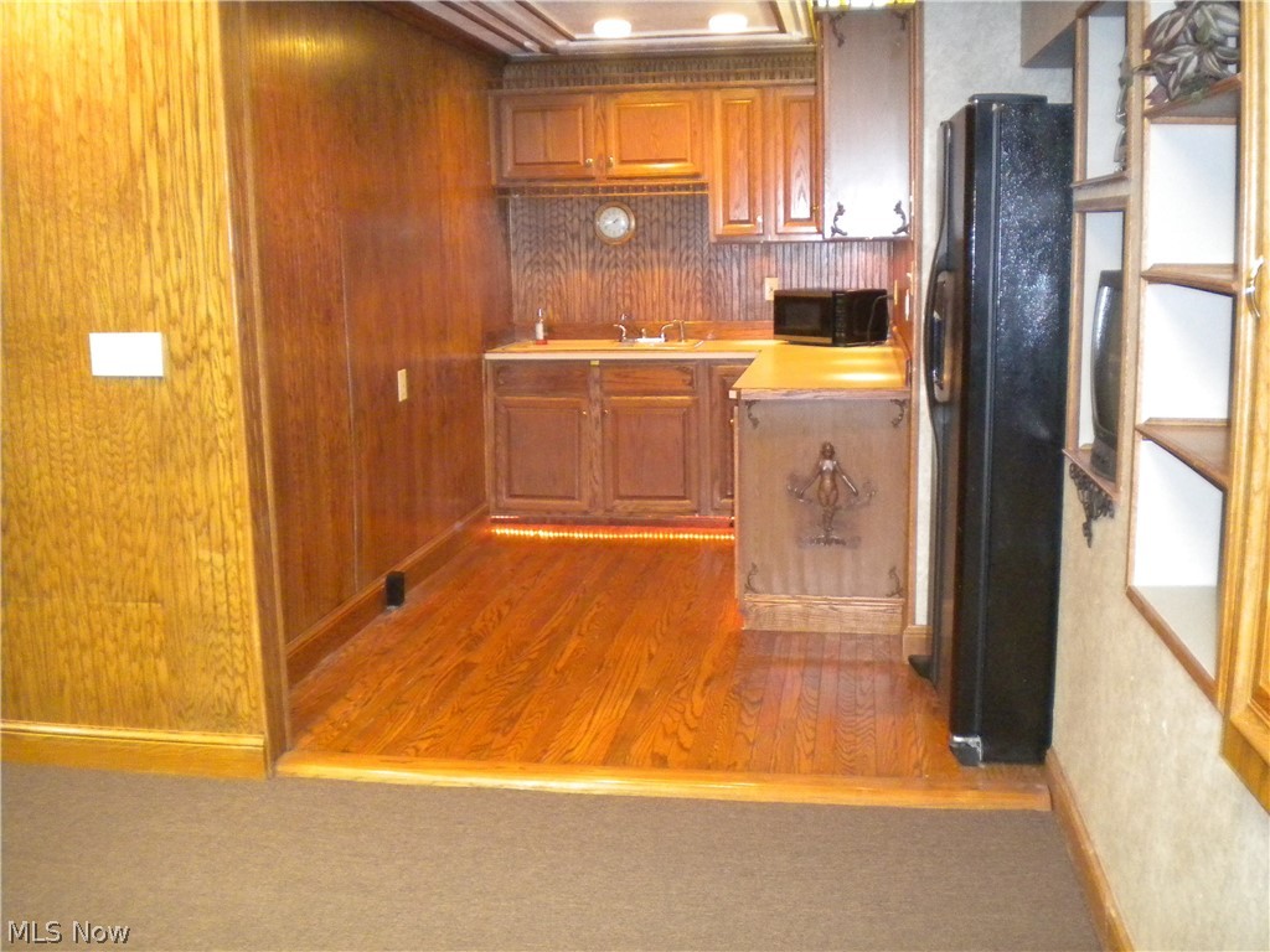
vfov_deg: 40.7
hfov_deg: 52.6
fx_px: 1284
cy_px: 476
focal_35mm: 35
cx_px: 635
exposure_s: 1/30
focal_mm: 6.3
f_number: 3.1
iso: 748
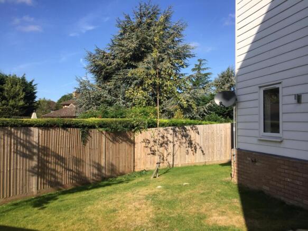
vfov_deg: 48.2
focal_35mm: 29
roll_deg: -2.8
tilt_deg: +3.5
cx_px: 154
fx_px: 258
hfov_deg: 61.7
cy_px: 116
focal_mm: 4.15
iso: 32
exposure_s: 1/1582
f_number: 2.2
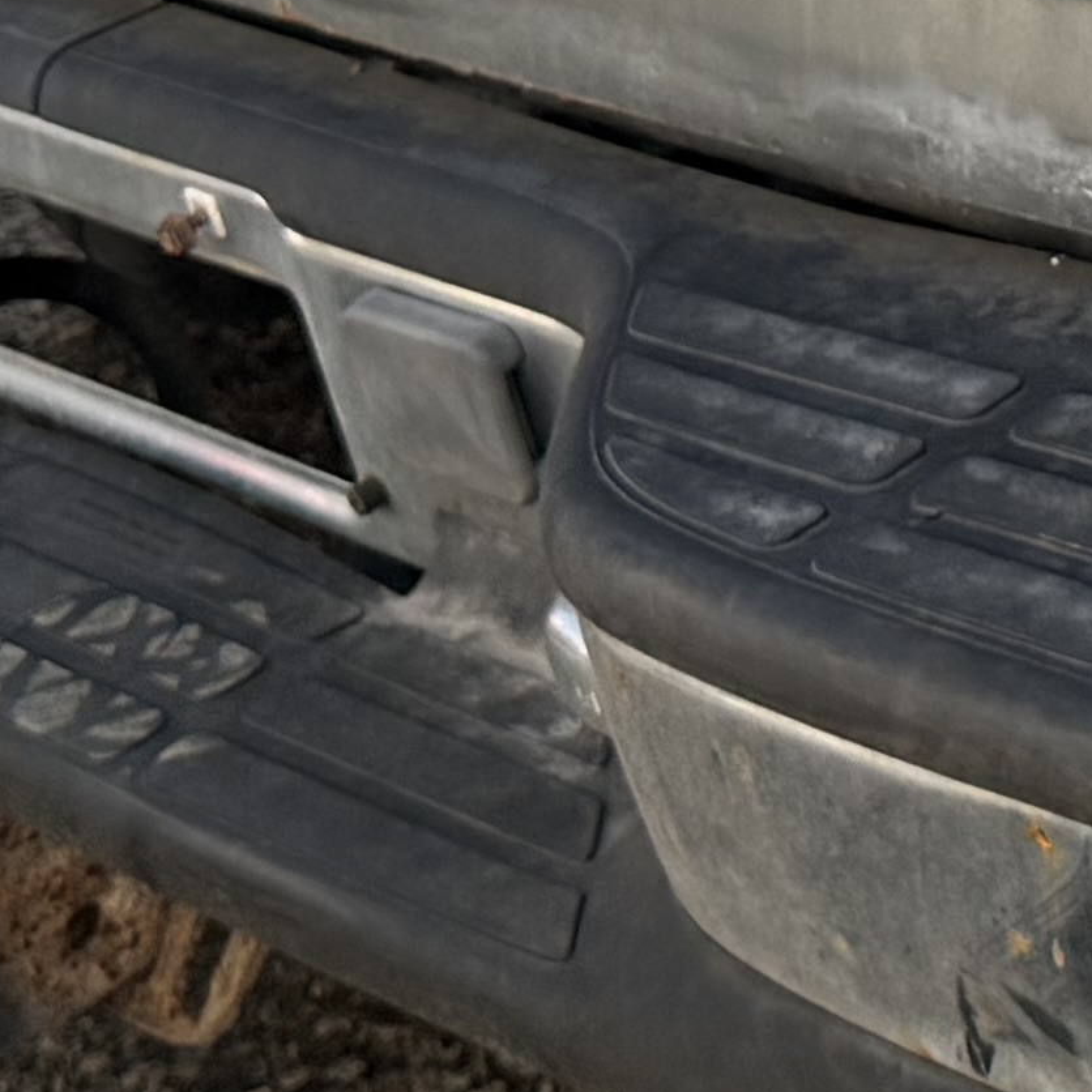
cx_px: 1756
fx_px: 5175
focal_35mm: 145
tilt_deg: -16.5
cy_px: -701
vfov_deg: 11.4
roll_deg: +3.2
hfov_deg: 11.4
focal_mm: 6.76
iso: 100
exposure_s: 1/2445
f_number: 1.78
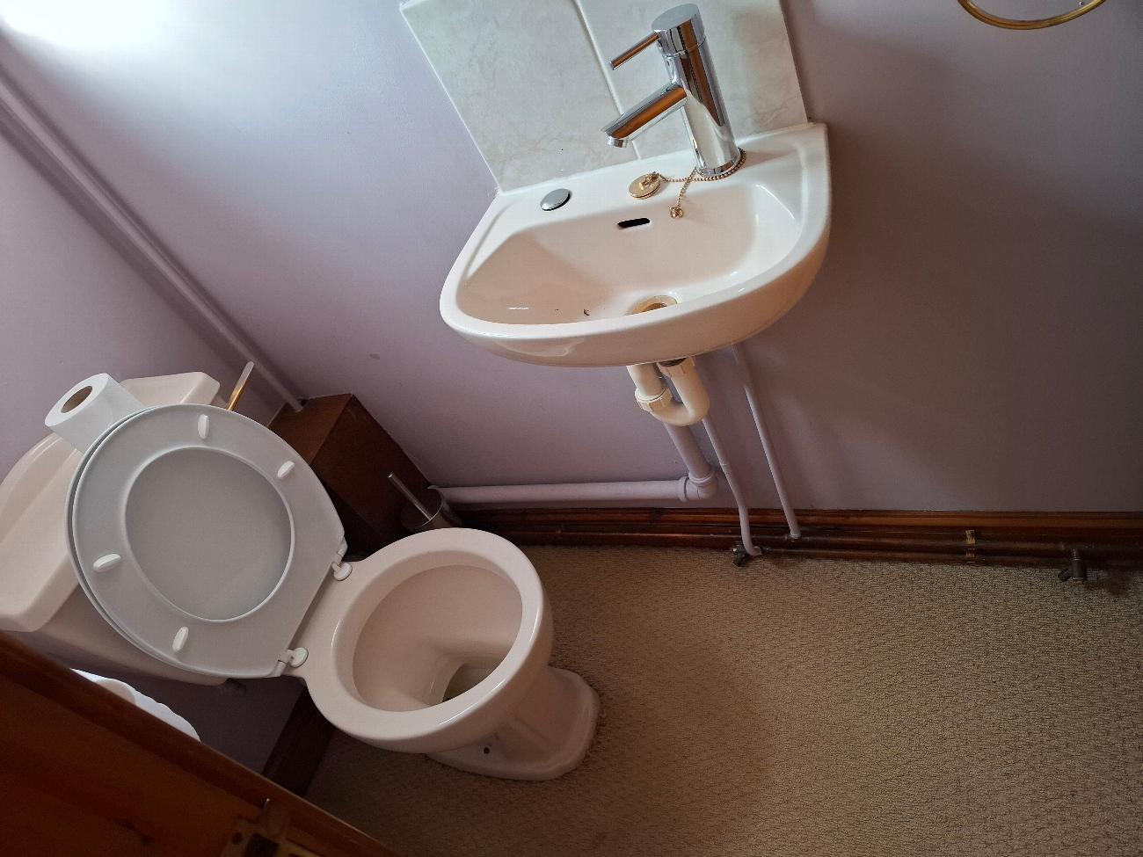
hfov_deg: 73.9
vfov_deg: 58.9
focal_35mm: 23
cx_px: 572
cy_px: 428
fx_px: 759
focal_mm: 5.54
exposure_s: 1/100
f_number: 1.8
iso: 250
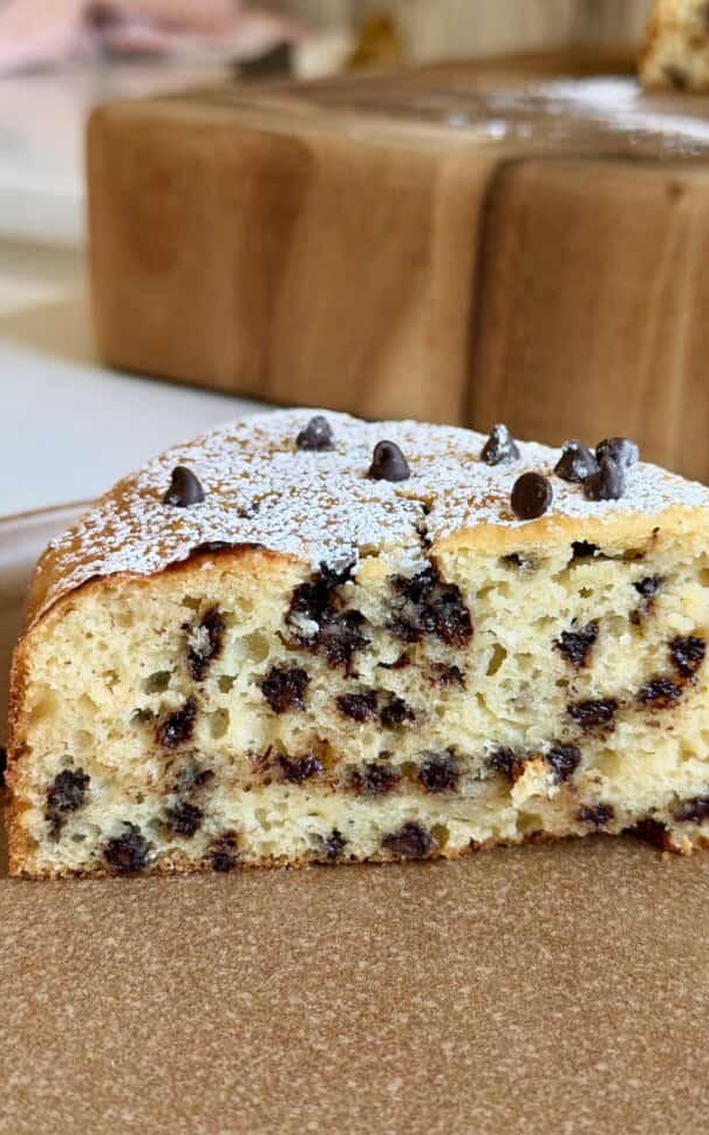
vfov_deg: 39.6
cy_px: 568
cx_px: 407
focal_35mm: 51
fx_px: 1578
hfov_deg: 25.3
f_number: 1.8
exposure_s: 1/64
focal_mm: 6.8
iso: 100
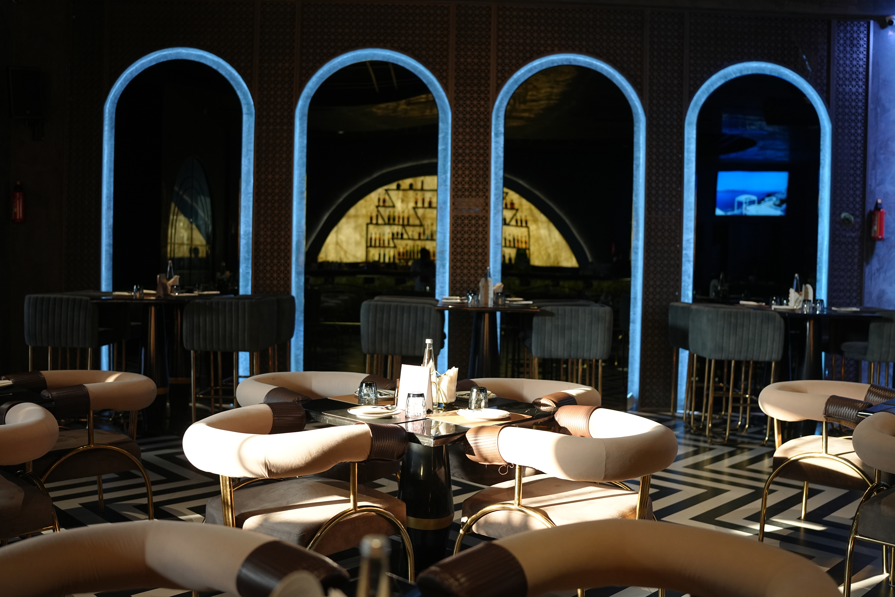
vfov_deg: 37.9
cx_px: 448
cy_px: 298
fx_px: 870
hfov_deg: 54.4
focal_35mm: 35
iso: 1250
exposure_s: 1/160
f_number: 2.2
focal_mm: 35
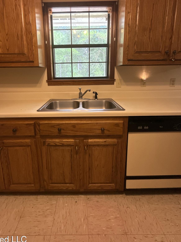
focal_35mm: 18
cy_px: 98
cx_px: 79
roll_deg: +0.2
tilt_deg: -10.5
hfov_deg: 71.3
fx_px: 125
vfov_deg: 86.8
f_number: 2.2
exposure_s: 1/99
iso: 250
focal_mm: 2.22
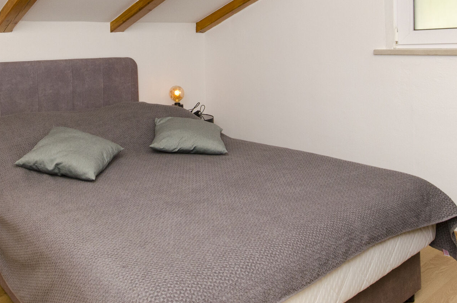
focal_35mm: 33
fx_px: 418
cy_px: 45
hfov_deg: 55.6
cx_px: 136
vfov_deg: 37.8
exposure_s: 1/200
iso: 320
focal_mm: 10
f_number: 8
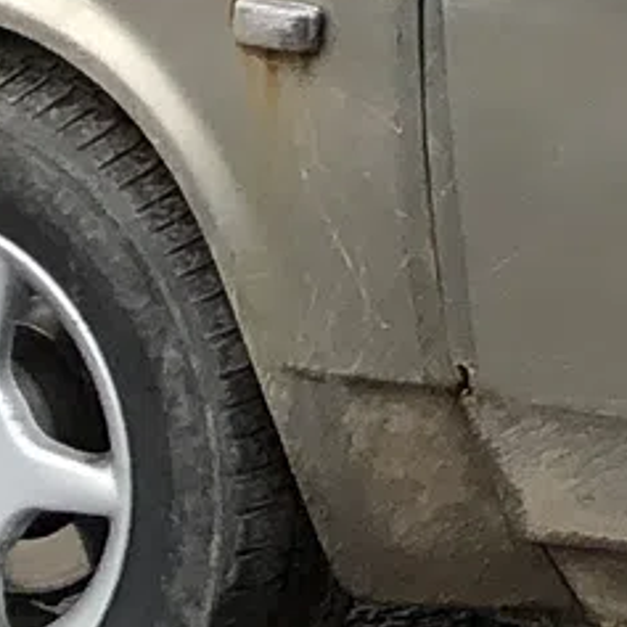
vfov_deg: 6.6
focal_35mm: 251
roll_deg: +0.4
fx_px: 5144
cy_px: -876
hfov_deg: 6.1
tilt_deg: -0.1
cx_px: 2299
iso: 20
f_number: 1.8
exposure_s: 1/571
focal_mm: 4
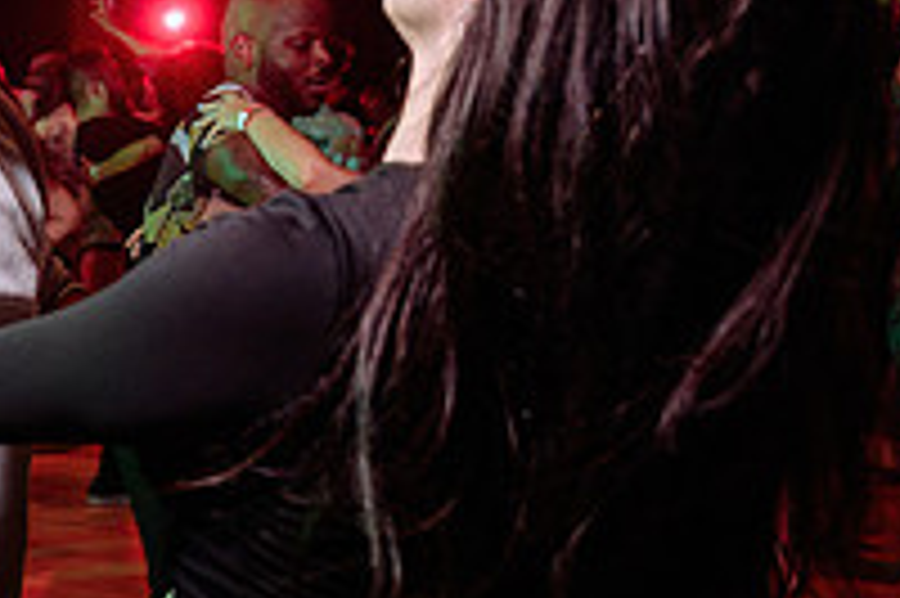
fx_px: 1898
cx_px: -212
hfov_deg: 24.0
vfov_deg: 17.9
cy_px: 283
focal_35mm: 76
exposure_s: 1/60
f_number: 2.8
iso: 1250
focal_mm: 24
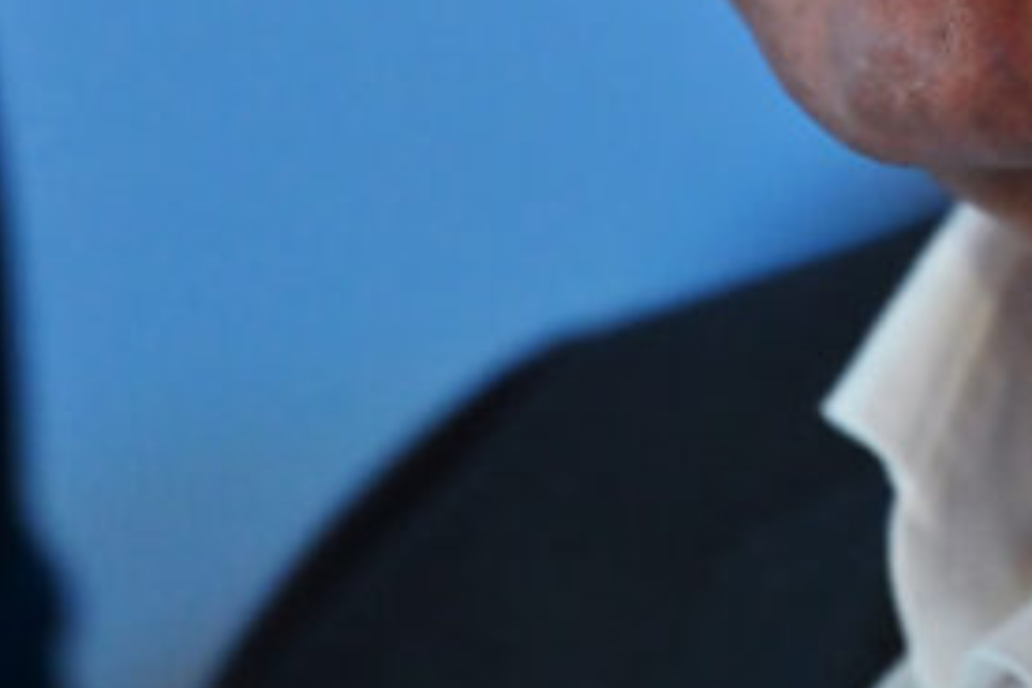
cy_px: -555
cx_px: 1208
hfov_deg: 2.8
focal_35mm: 741
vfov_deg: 1.9
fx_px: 21240
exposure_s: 1/320
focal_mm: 200
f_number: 2.8
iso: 3200
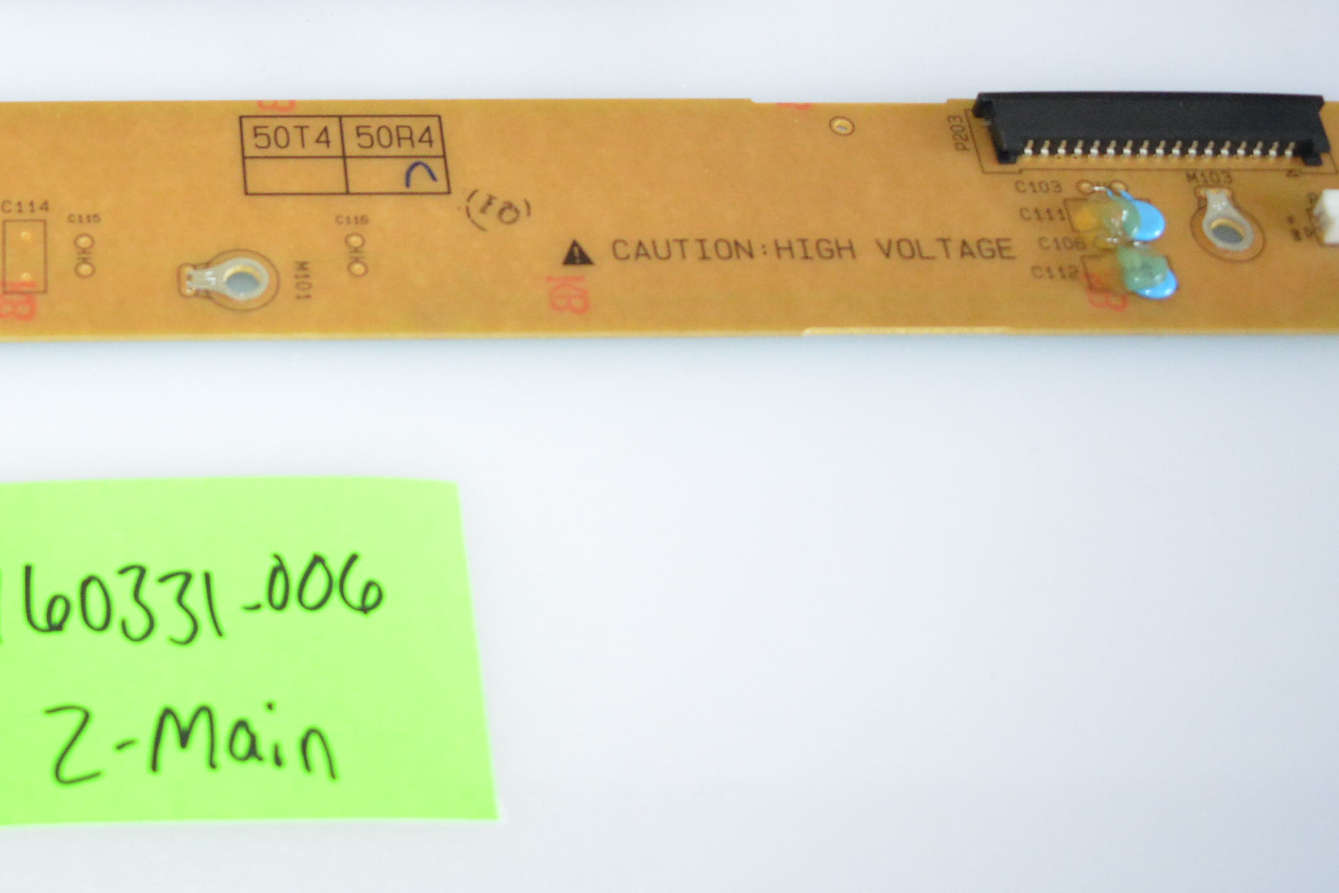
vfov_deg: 16.8
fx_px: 2938
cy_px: -61
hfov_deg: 24.8
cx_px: 84
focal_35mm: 79
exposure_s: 1/200
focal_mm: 24
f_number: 3.8
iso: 2000
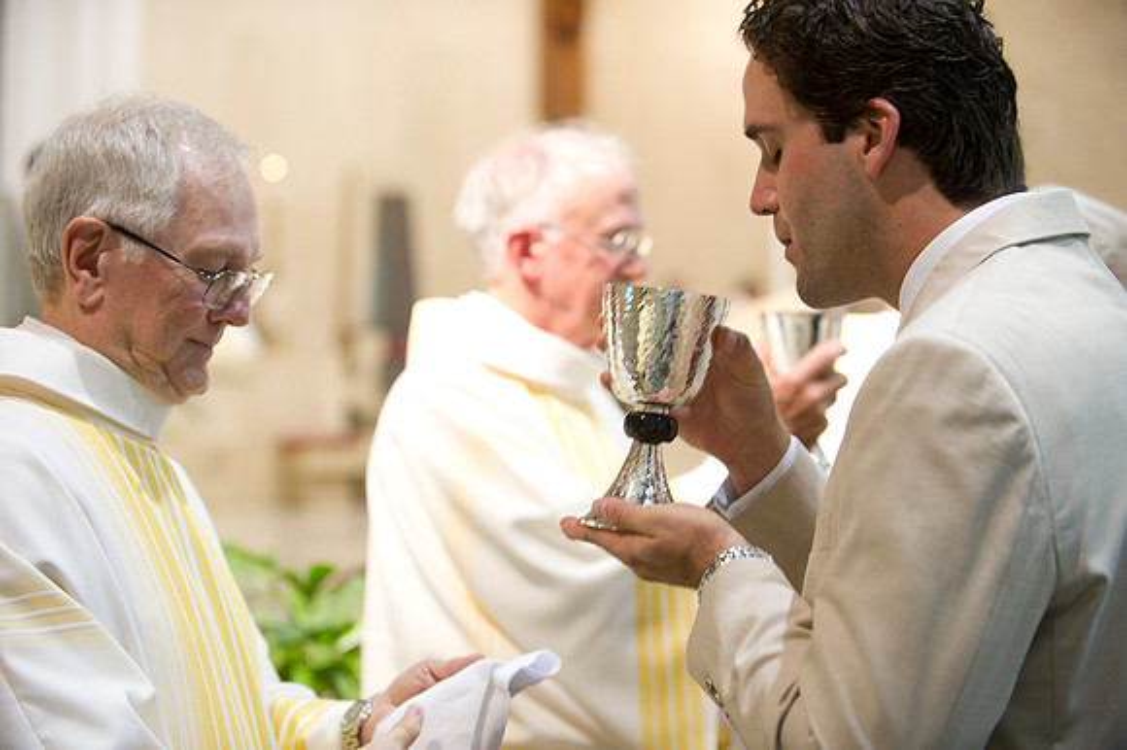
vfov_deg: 19.4
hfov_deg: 28.9
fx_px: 2190
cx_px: 564
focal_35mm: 70
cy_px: 375
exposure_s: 1/80
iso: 2000
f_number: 2.8
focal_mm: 70
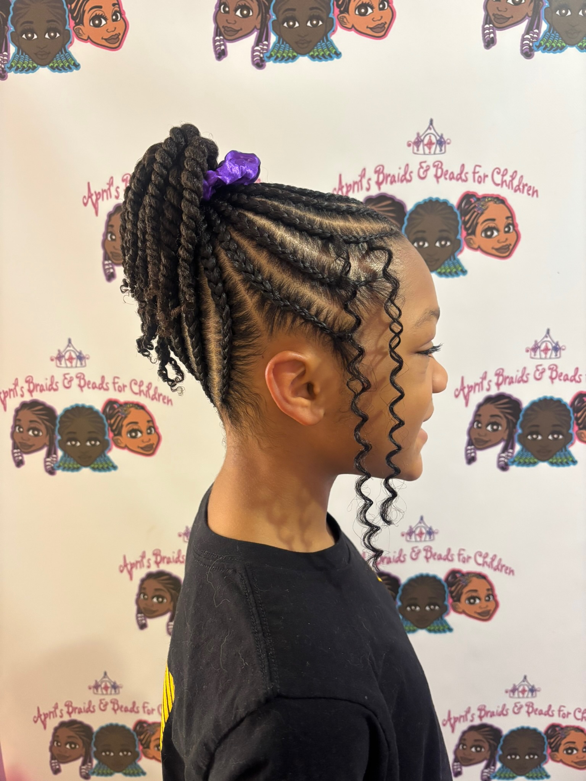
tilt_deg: -12.9
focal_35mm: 26
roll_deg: +0.7
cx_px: 293
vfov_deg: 67.3
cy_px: 390
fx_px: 587
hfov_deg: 53.1
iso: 500
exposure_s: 1/60
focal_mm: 5.96
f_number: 1.6
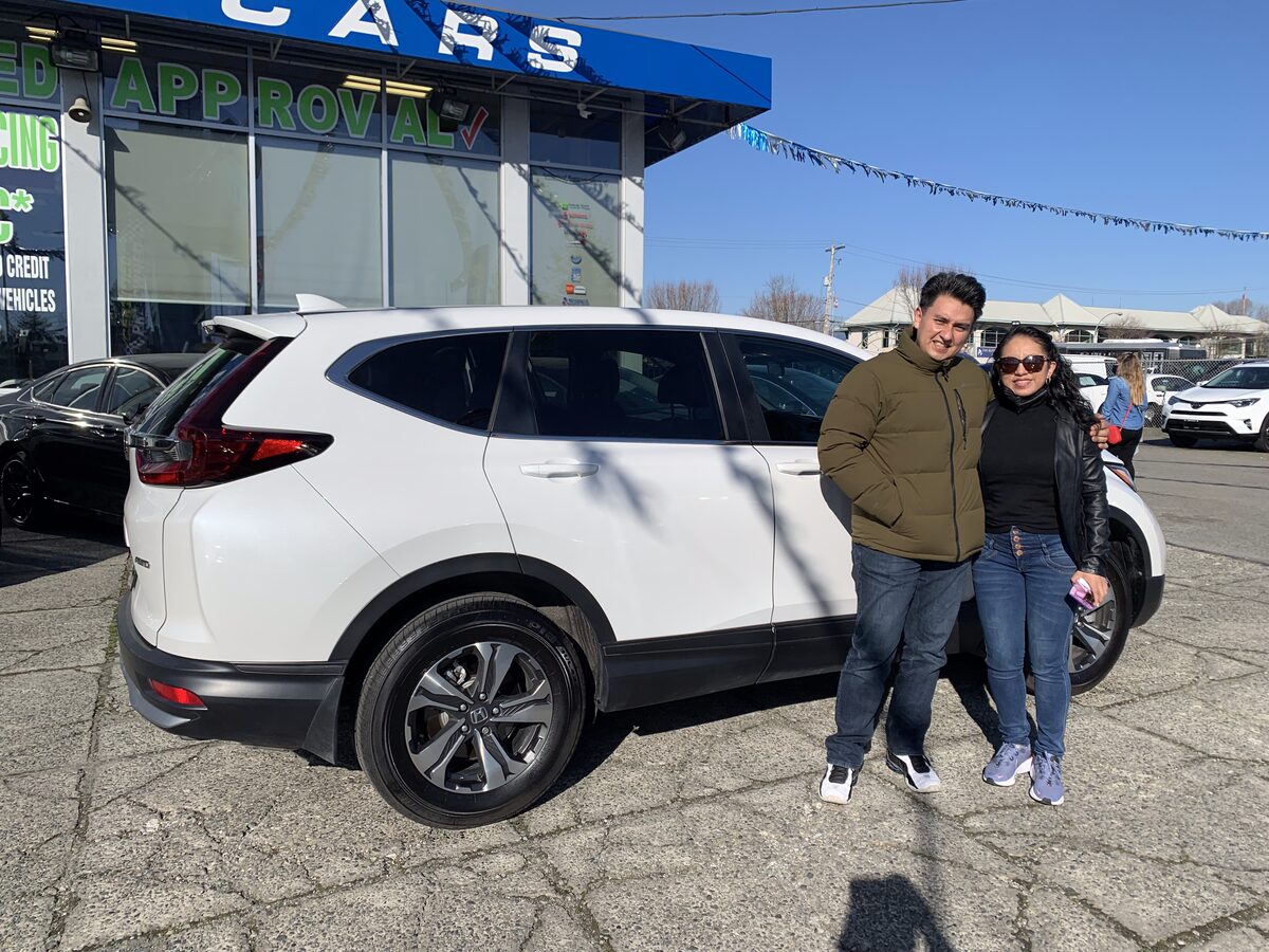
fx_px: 953
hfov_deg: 67.3
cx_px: 634
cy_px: 476
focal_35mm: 26
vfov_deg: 53.1
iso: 25
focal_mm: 4.25
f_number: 1.8
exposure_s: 1/3650
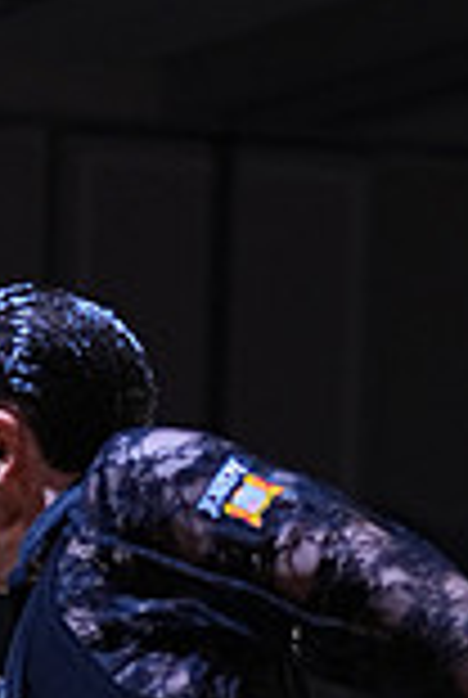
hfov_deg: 3.7
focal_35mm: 373
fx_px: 7241
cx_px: -214
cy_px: 968
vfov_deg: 5.5
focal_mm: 100
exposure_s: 1/400
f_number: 4
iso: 1250
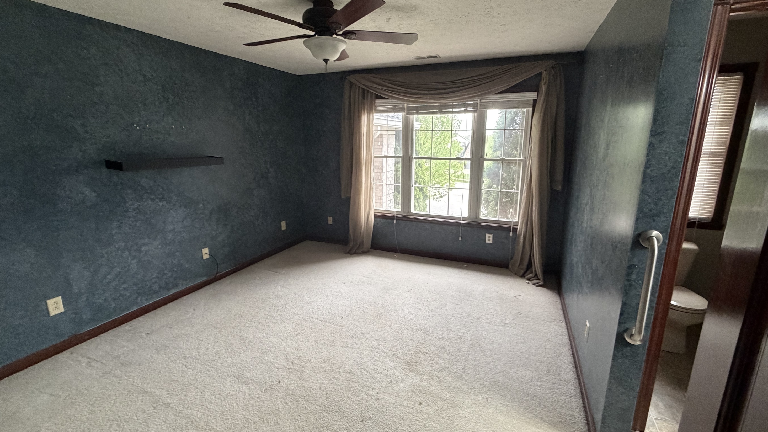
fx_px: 326
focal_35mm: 16
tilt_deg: -12.3
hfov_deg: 99.3
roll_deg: -0.6
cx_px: 395
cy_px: 207
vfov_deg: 67.1
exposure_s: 1/60
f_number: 2.2
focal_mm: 2.22
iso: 500
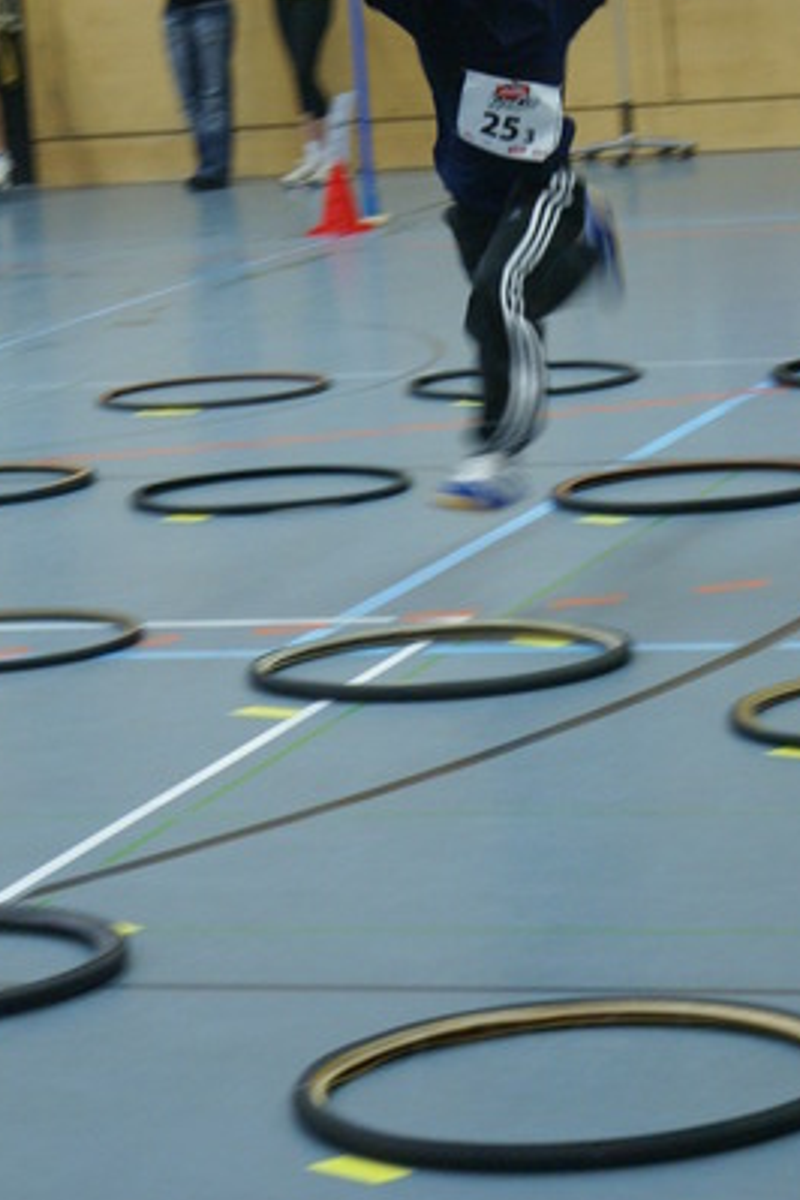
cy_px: 424
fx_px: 4733
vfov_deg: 14.4
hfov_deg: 9.7
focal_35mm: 142
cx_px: 352
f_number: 5.6
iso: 800
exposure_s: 1/40
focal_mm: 70
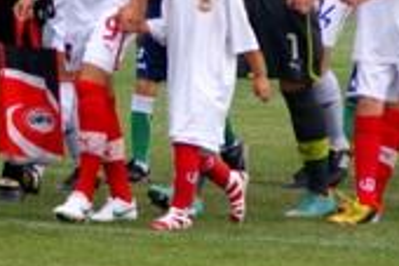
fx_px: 15645
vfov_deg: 1.0
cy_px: 58
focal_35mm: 1413
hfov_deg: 1.5
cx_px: -19
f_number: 5.6
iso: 320
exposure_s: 1/320
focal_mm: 200
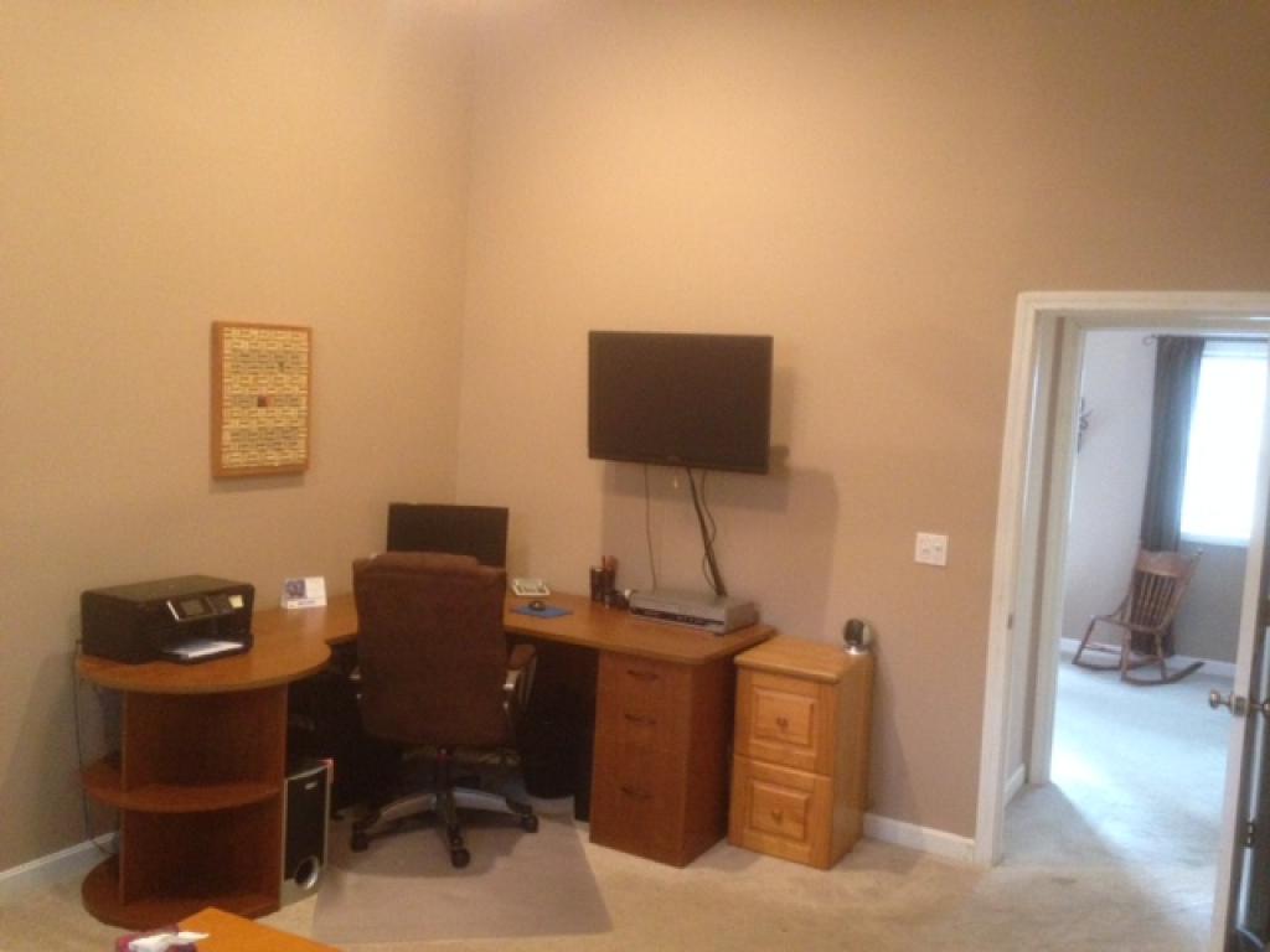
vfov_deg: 42.9
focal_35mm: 33
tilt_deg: -5.0
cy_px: 476
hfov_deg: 55.4
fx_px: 1211
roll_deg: -3.2
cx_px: 635
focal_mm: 4.12
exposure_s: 1/20
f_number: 2.4
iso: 400
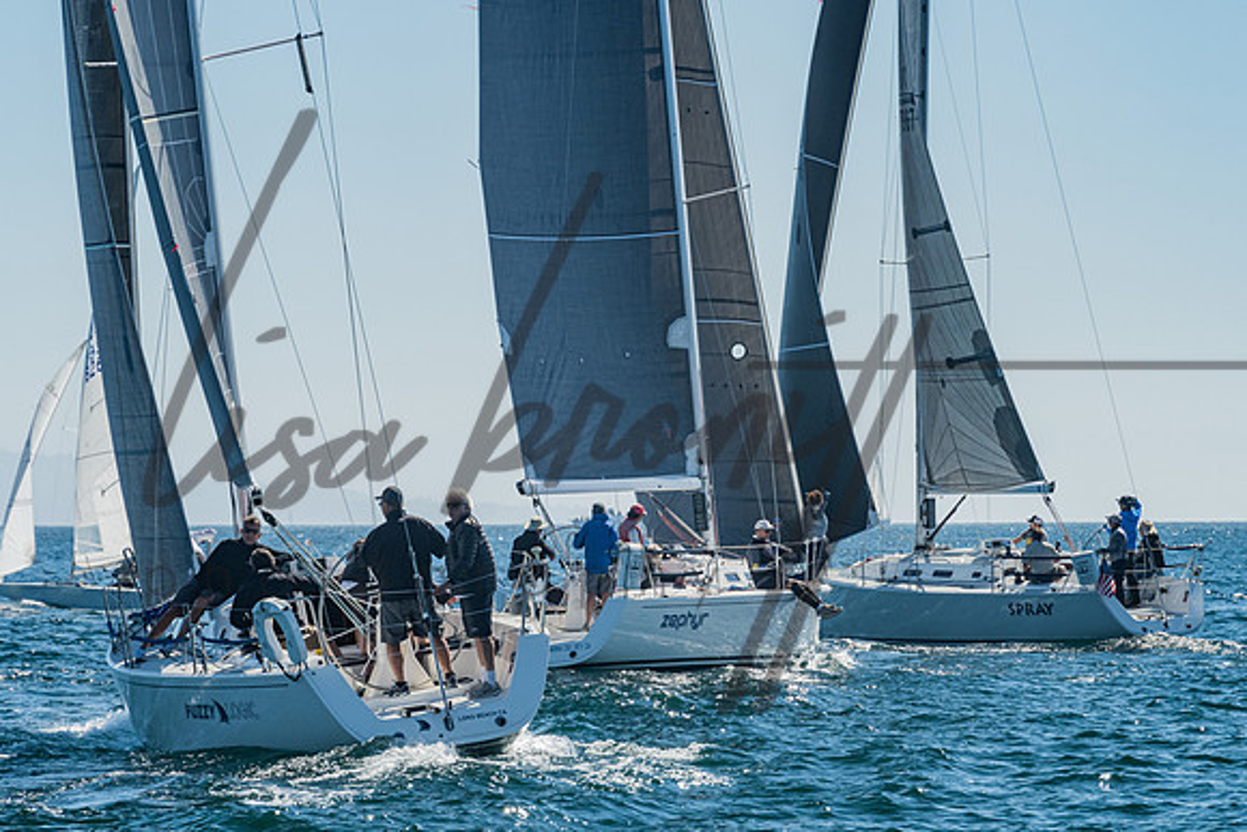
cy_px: 450
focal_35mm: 273
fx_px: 9458
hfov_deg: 7.5
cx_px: 580
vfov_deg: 5.0
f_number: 10
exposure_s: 1/400
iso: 400
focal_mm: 200
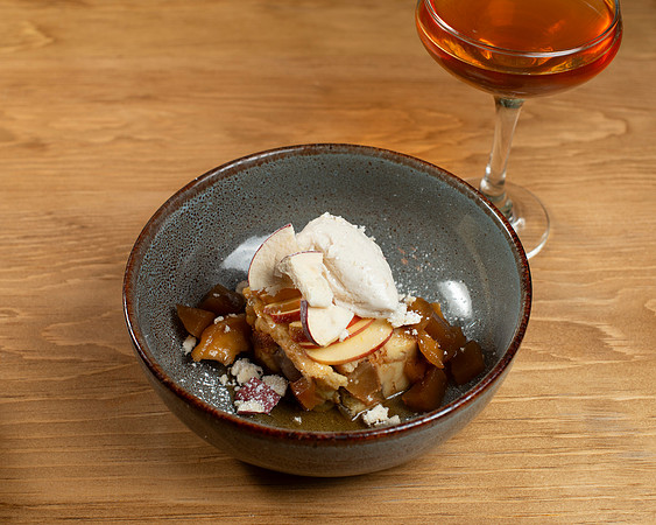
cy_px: 275
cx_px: 338
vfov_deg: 25.3
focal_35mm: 60
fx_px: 1166
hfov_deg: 31.4
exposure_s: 1/100
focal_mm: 50
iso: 200
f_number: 5.6
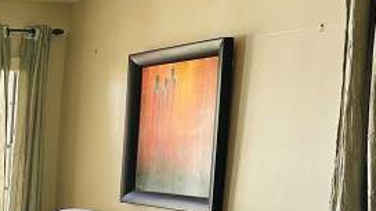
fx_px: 768
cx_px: -104
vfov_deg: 15.1
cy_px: 265
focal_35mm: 77
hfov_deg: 24.3
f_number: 1.78
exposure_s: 1/120
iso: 250
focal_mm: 6.86
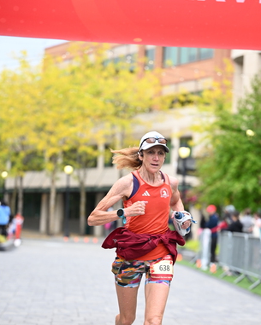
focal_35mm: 126
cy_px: 218
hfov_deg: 12.2
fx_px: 1216
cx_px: 149
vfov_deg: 15.2
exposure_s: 1/2000
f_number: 2.8
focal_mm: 93
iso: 1000
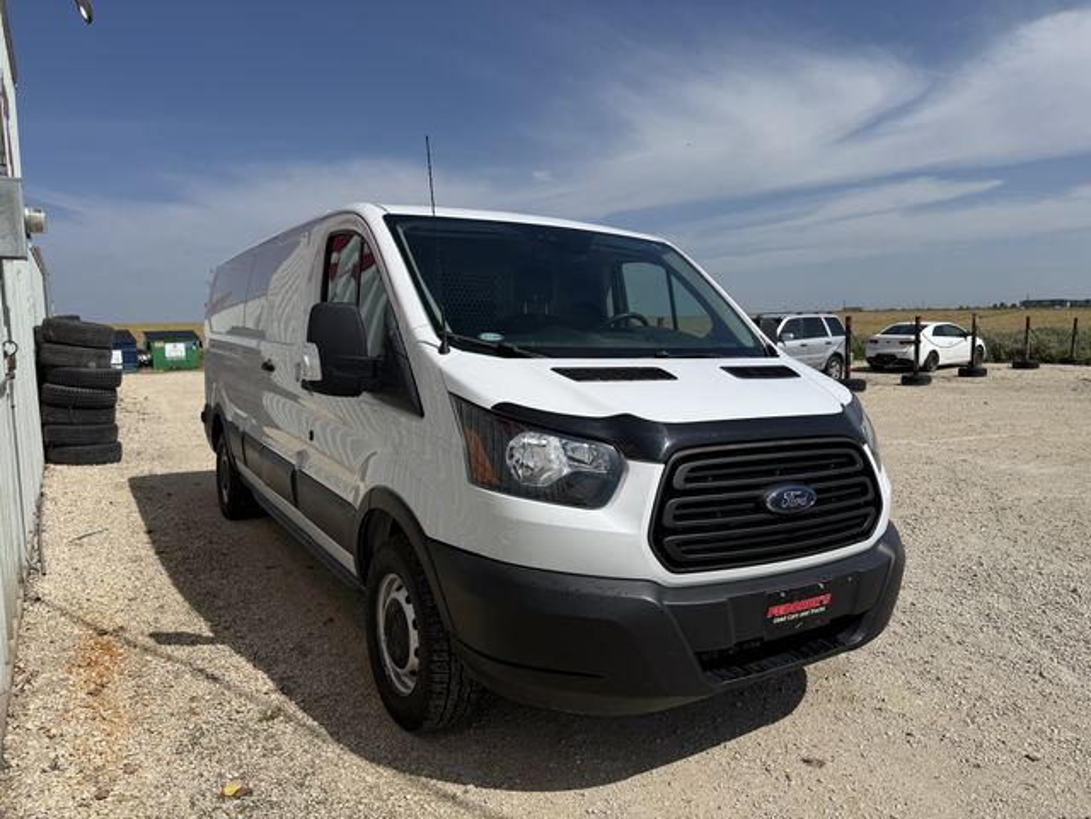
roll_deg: +0.9
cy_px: 410
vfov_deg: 56.8
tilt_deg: -5.7
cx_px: 546
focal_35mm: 24
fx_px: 756
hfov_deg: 71.6
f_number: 1.78
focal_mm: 6.76
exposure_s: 1/10309
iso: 80
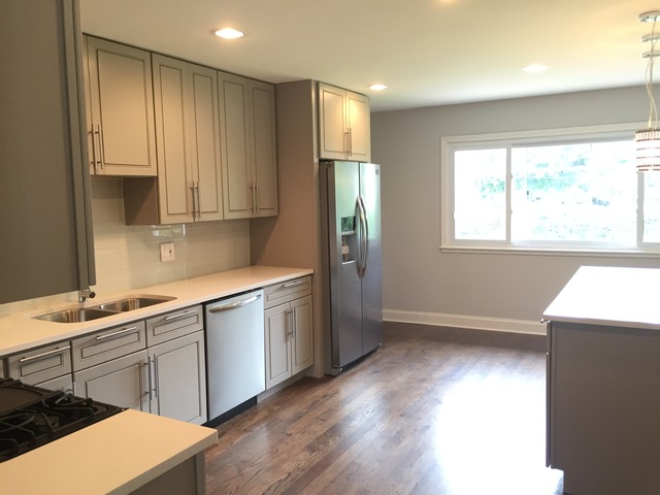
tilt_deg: -4.9
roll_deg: +1.6
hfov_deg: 61.7
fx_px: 553
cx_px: 330
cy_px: 248
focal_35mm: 29
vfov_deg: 48.2
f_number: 2.2
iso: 80
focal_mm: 4.15
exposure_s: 1/30
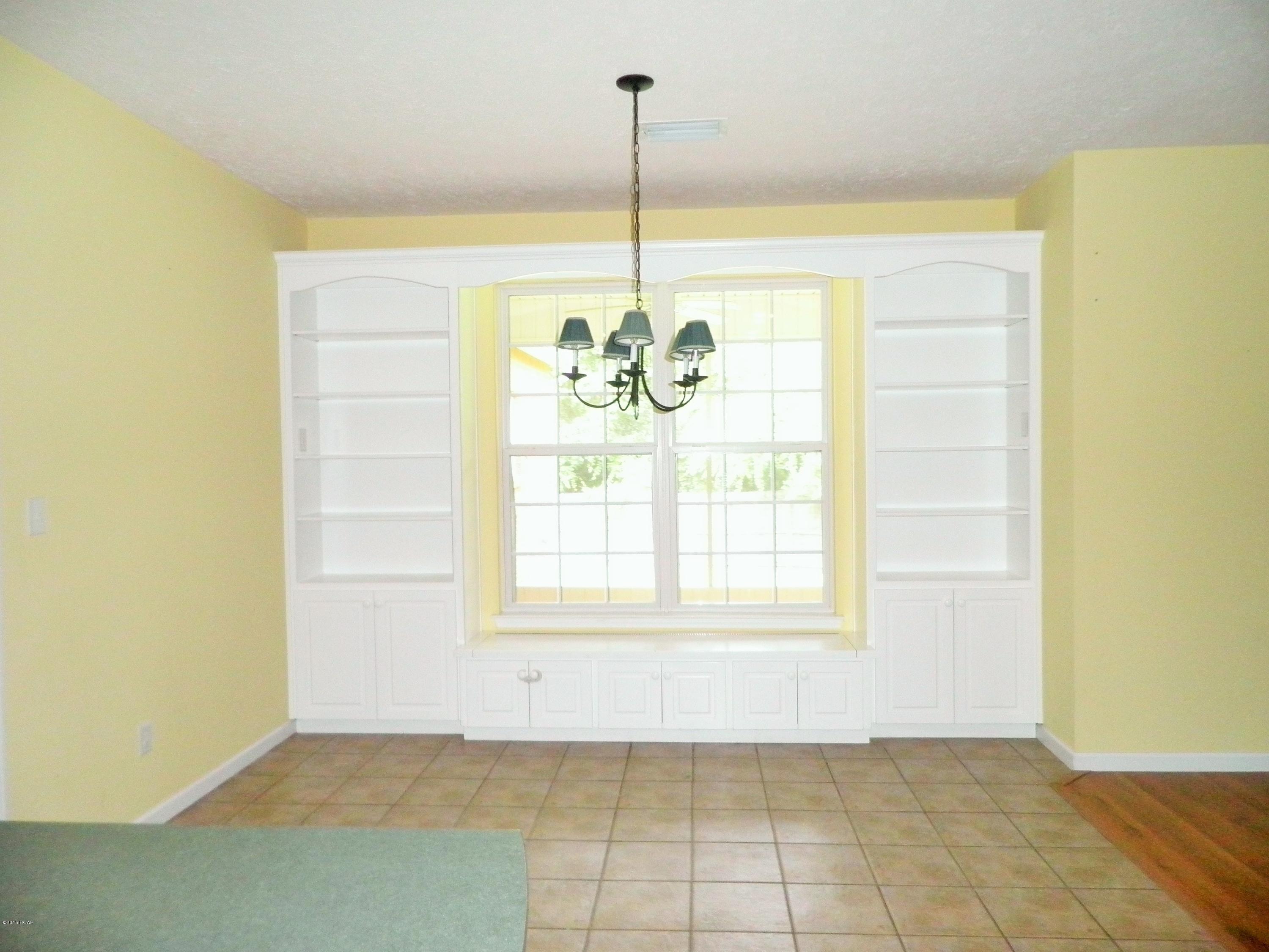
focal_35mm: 24
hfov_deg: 71.6
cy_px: 476
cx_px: 634
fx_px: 880
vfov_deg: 56.8
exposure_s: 1/30
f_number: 3.3
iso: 400
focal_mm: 4.3
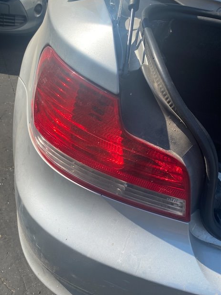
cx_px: 107
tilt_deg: -34.8
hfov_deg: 51.3
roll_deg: -17.2
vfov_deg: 65.3
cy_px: 143
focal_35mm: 27
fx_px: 230
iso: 32
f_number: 1.8
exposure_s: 1/1565
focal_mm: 4.25
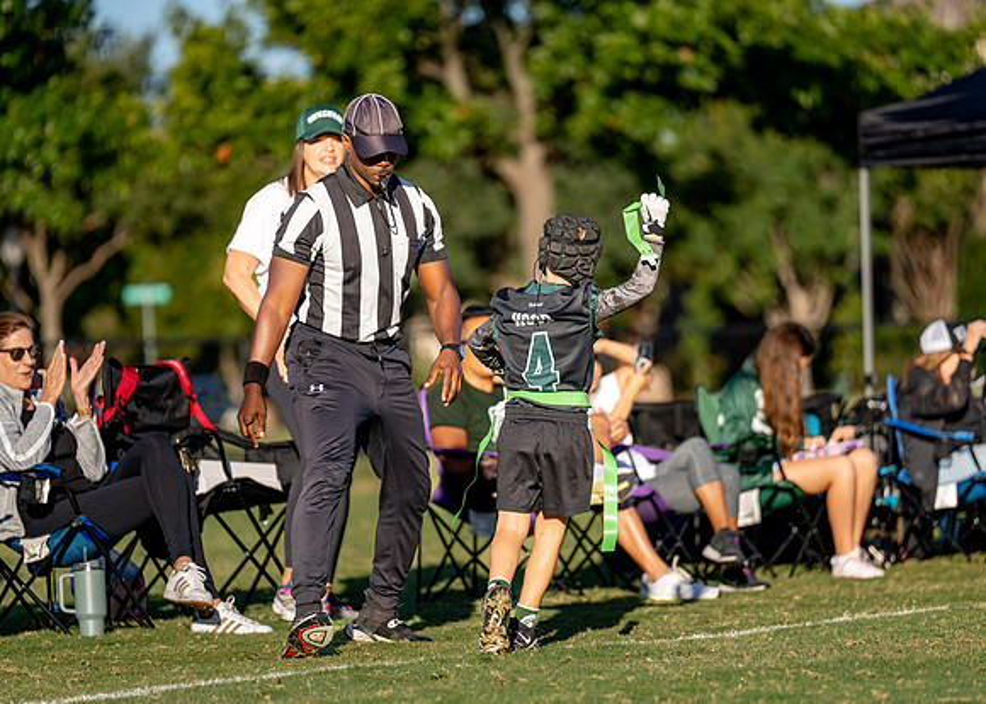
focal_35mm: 210
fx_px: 5867
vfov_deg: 6.9
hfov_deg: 9.6
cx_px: 493
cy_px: 352
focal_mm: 200
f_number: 2.8
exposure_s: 1/1600
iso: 100
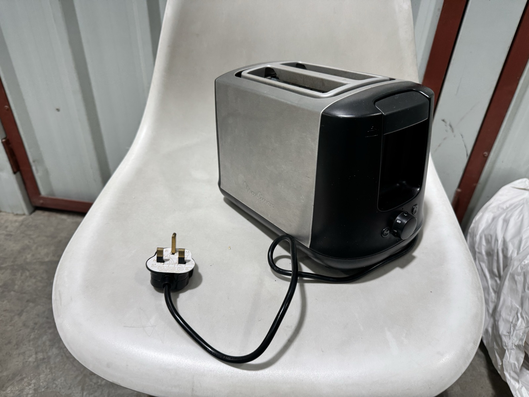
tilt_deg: -34.7
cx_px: 264
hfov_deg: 71.6
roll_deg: -1.8
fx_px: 367
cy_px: 198
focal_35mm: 24
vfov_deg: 56.8
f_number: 1.78
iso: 100
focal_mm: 6.76
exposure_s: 1/100
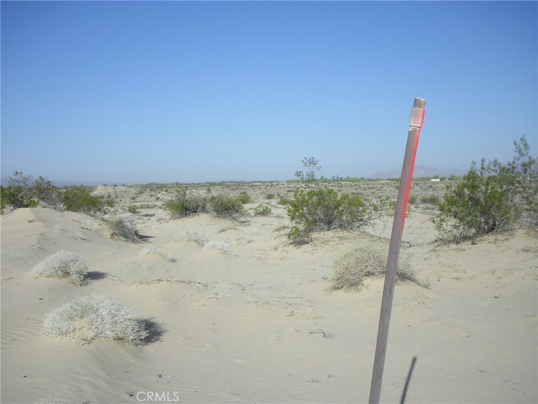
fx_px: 591
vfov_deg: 37.7
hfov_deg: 49.0
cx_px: 269
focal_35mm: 38
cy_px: 202
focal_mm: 6.2
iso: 100
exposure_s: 1/320
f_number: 8
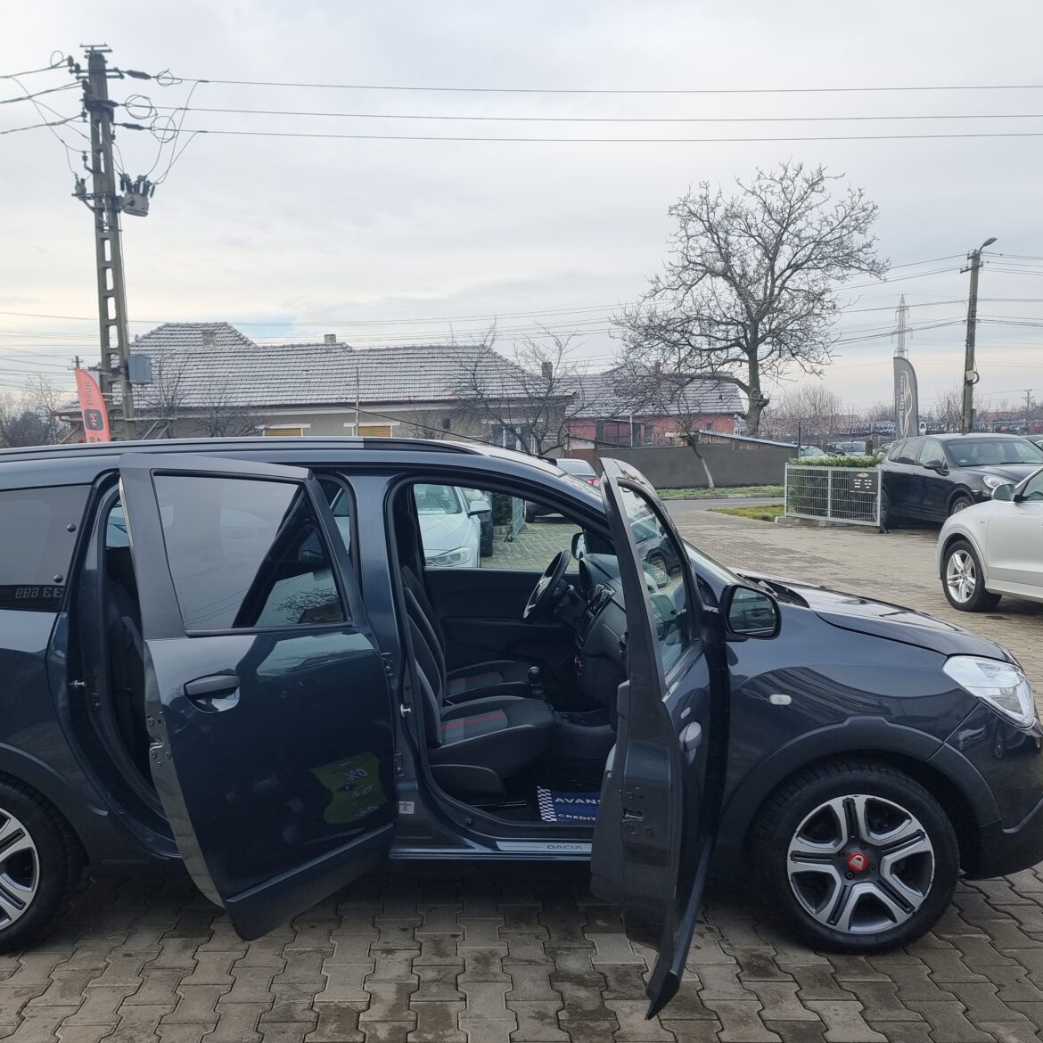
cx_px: 414
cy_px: 528
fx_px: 989
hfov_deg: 55.2
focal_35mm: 29
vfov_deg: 55.6
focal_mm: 6.7
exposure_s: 1/353
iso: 50
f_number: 1.8
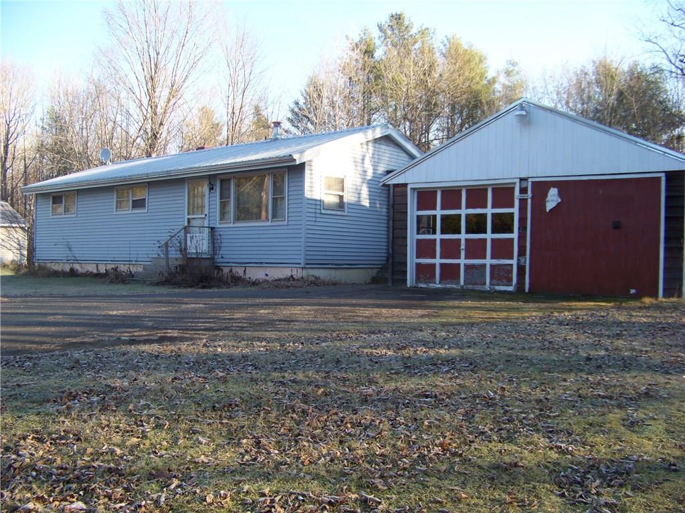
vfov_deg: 39.7
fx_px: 712
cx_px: 342
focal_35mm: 36
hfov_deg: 51.4
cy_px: 256
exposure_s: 1/200
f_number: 2.8
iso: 67
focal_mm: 5.85
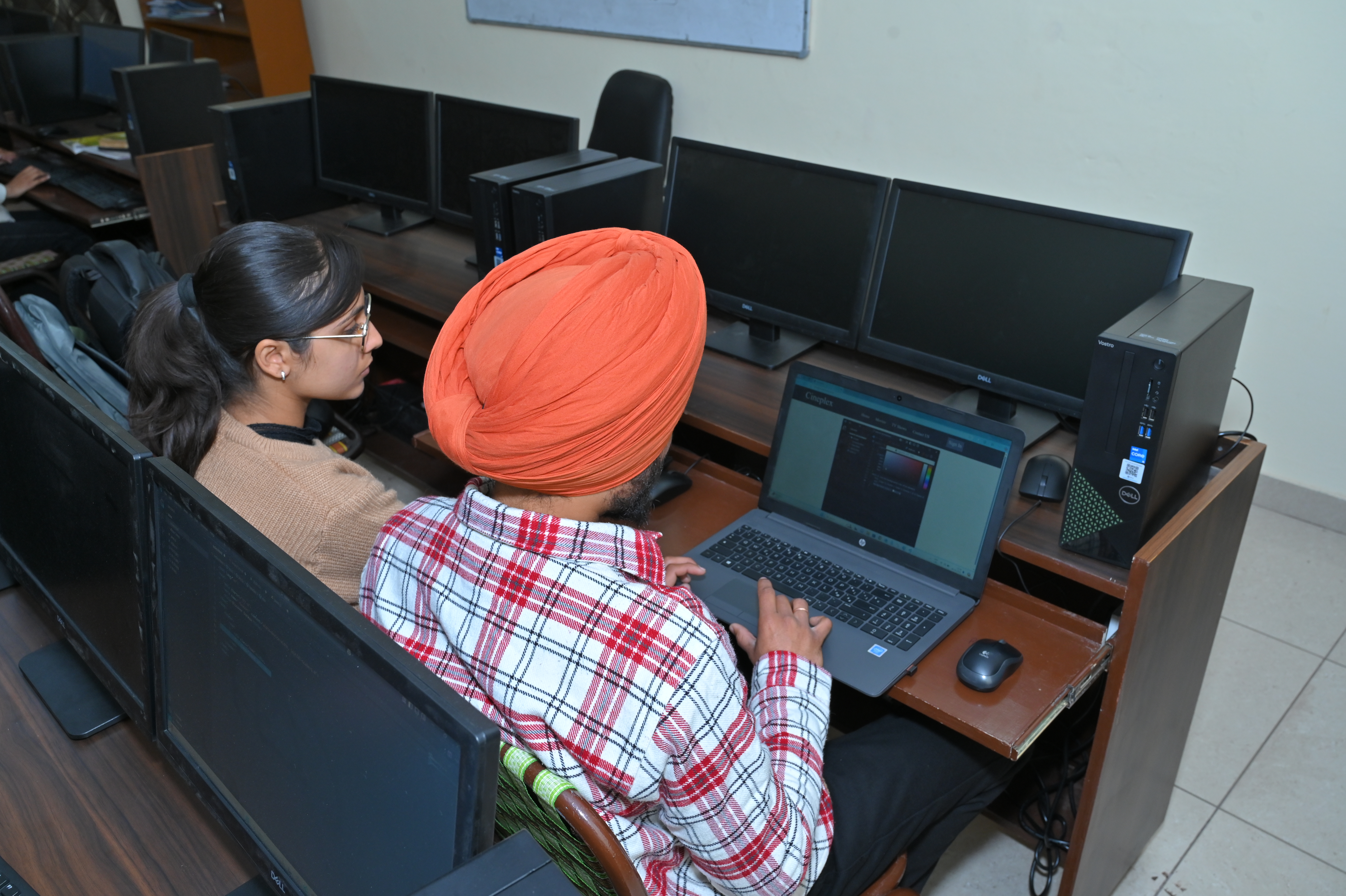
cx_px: 673
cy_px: 448
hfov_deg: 62.8
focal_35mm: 30
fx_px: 1102
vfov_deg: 44.2
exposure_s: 1/125
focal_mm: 29.5
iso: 800
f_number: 8
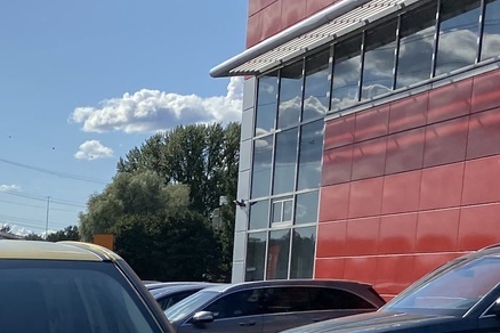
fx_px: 1236
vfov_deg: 14.2
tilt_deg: -10.4
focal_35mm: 89
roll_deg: -0.7
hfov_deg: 20.8
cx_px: -154
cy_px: 523
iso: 32
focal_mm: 4.25
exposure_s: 1/4608
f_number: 1.8
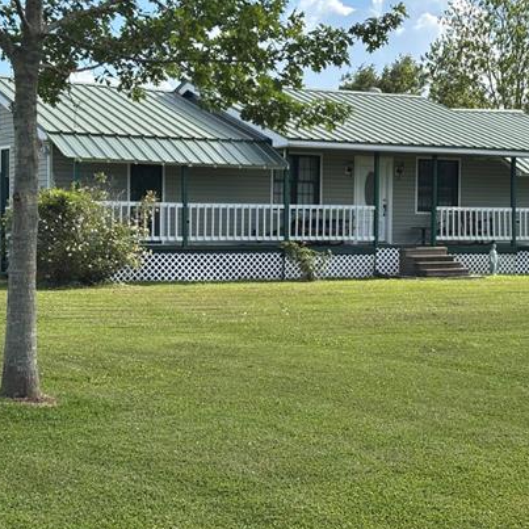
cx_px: 322
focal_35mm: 73
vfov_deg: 23.7
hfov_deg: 23.6
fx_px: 1262
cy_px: 230
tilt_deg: -1.4
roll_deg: -0.9
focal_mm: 5.96
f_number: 1.6
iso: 32
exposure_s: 1/1233
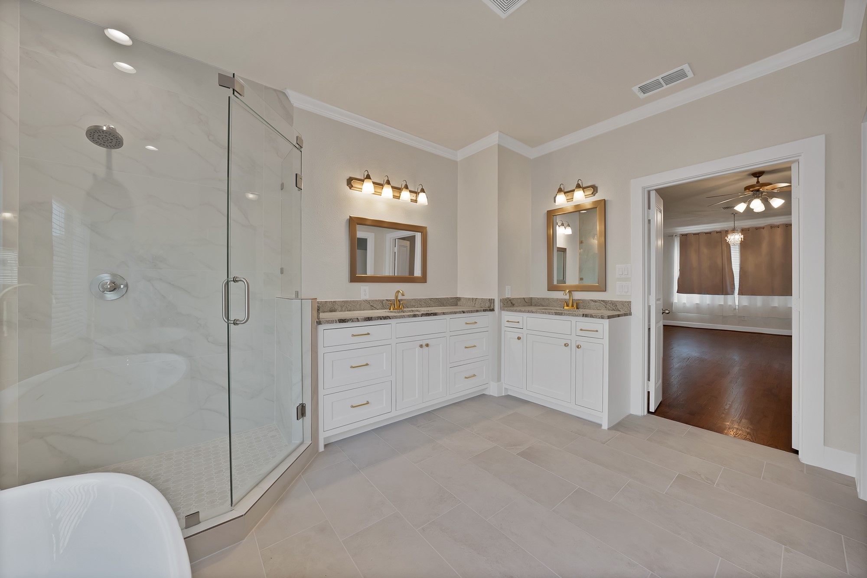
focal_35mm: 12
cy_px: 289
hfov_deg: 112.6
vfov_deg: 90.1
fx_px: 289
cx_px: 434
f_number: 9
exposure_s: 1/13
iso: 640
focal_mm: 12
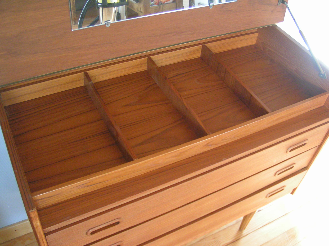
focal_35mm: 38
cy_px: 123
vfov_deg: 37.7
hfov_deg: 49.0
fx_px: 361
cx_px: 164
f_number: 2.8
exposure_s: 1/25
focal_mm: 5.8
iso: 200
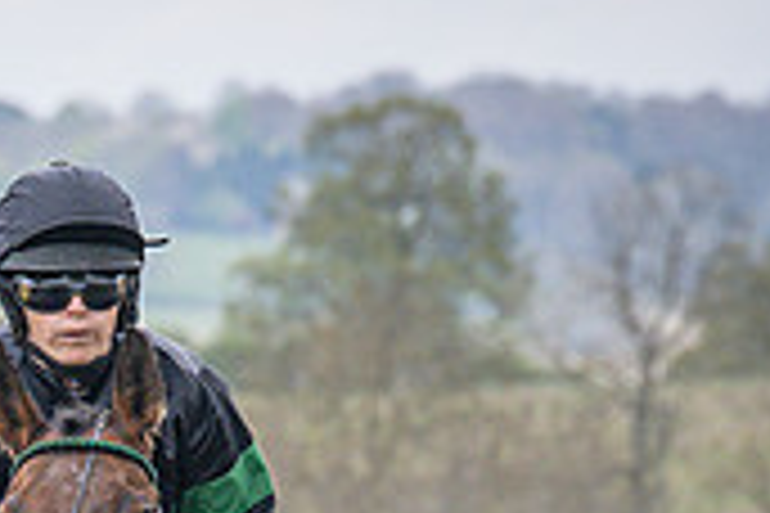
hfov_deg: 2.3
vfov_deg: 1.5
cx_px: -109
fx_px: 19035
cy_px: 941
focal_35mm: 890
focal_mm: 110
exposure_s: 1/1000
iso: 200
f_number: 4
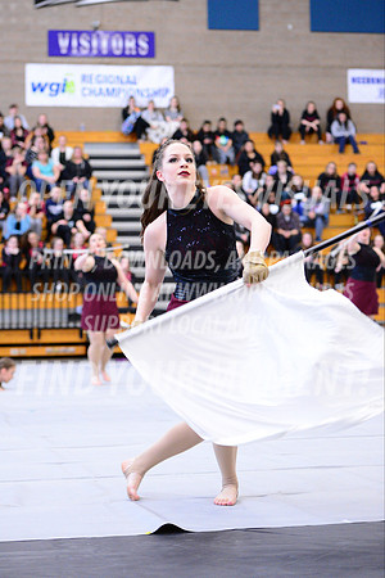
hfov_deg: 19.5
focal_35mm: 70
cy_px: 289
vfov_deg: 28.8
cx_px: 192
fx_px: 1123
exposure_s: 1/320
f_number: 2.8
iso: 6400
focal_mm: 70
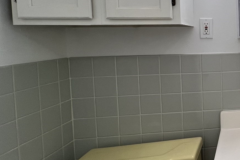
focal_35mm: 32
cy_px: 49
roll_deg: +1.0
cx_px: 283
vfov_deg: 40.4
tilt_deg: -0.2
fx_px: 213
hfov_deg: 41.6
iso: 200
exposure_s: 1/120
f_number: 1.8
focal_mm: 1.57
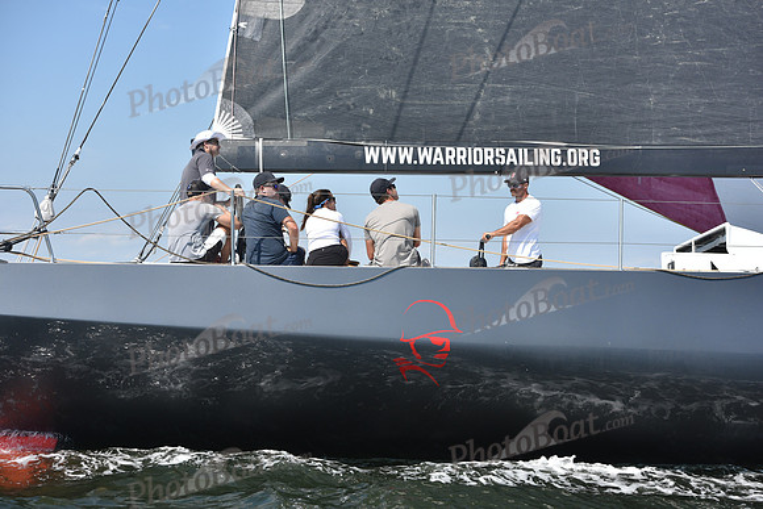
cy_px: 254
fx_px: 1484
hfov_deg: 28.8
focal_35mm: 70
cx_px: 382
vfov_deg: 19.5
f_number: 5.6
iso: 250
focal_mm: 70
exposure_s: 1/1250
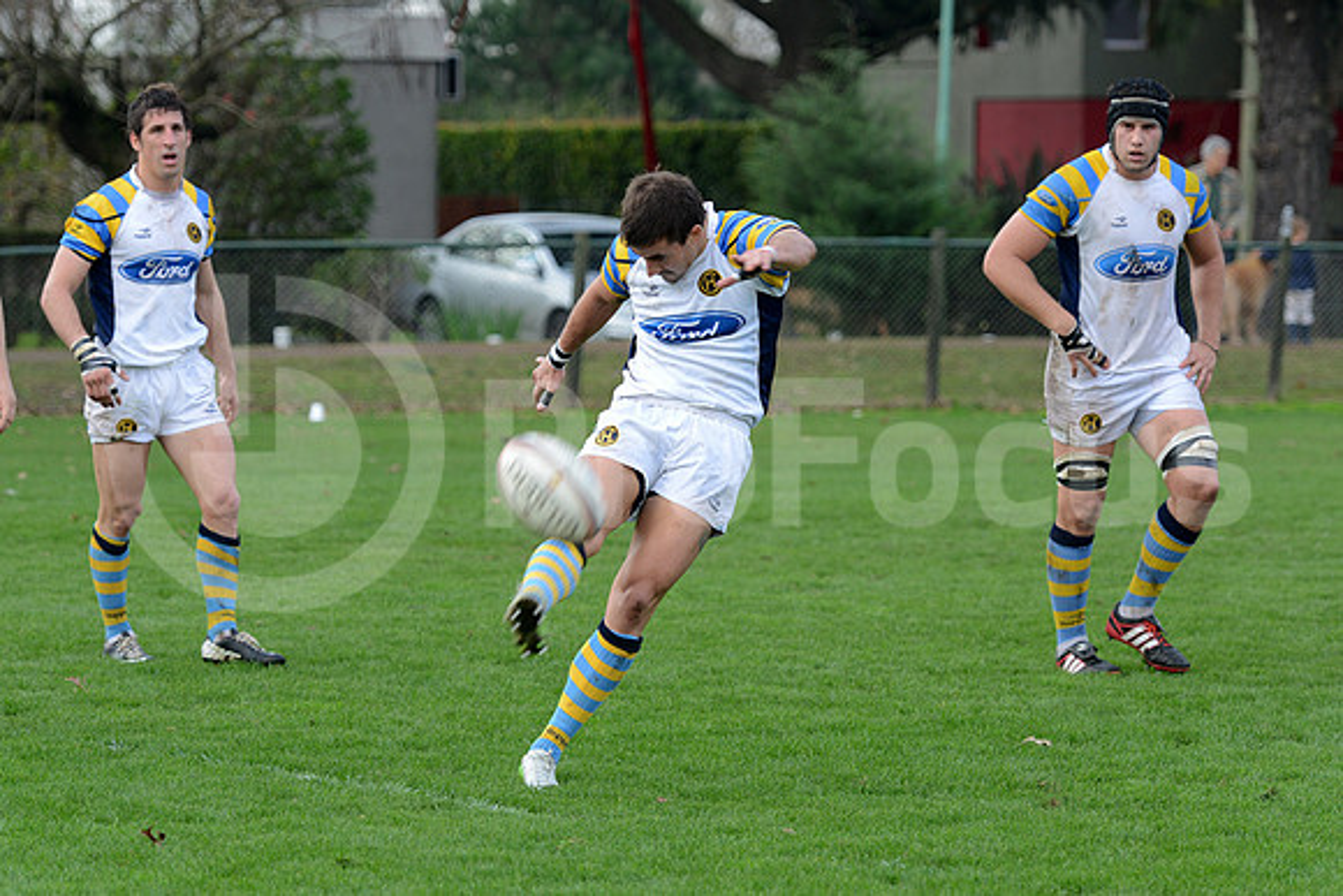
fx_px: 5410
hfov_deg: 14.2
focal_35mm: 145
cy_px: 448
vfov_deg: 9.5
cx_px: 672
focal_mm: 145
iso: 640
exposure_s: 1/500
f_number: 4
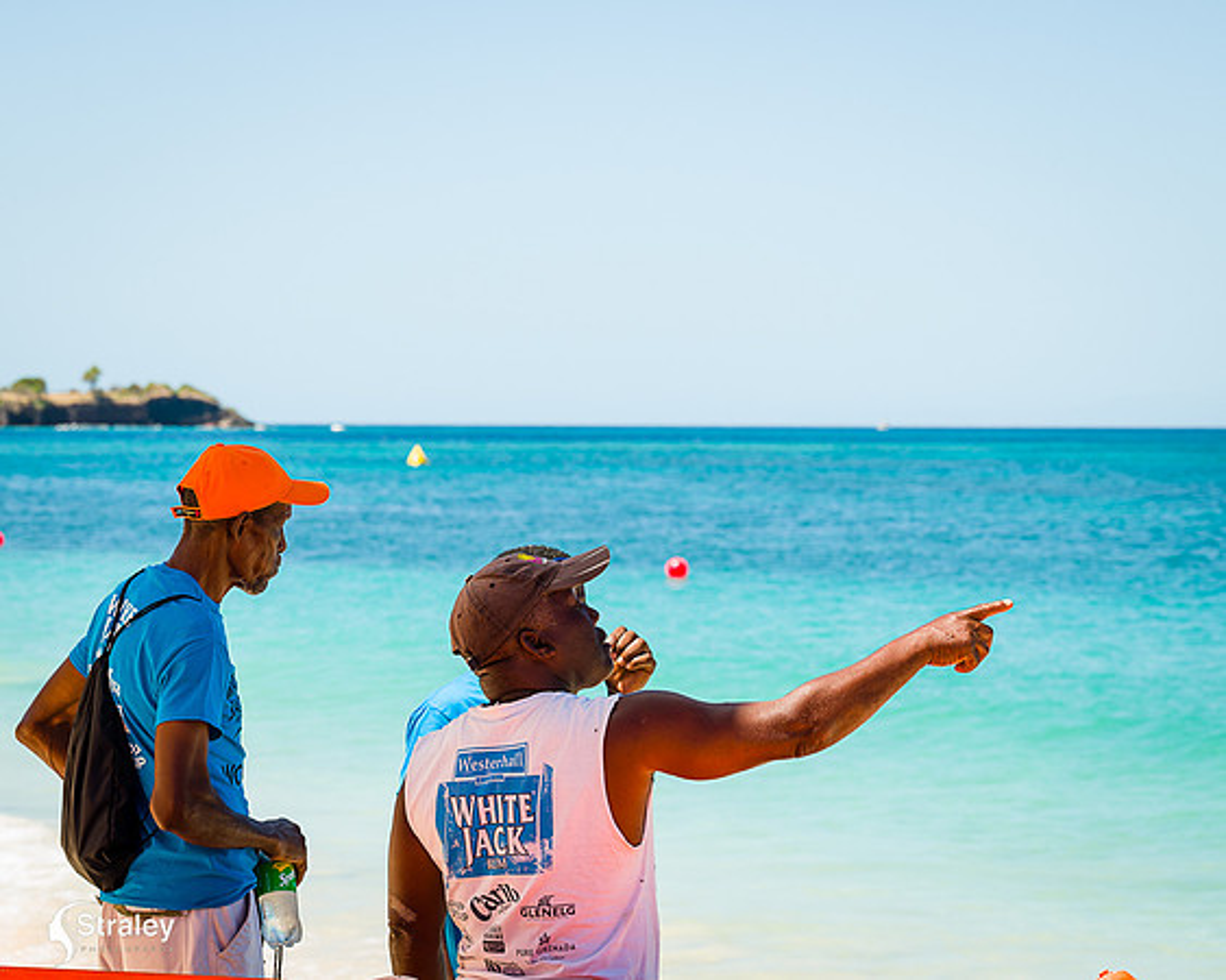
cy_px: 422
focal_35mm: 135
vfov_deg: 11.4
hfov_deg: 14.2
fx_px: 4914
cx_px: 477
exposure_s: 1/320
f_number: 8
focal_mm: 103
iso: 220
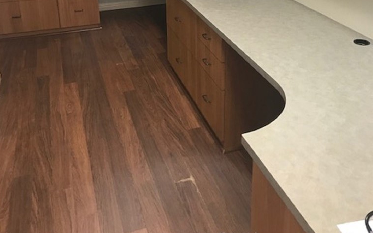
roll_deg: +1.8
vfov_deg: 29.6
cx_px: 185
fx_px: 407
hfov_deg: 49.3
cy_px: -7
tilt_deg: -14.7
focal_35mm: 40
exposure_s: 1/30
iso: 32
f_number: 1.8
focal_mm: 3.99
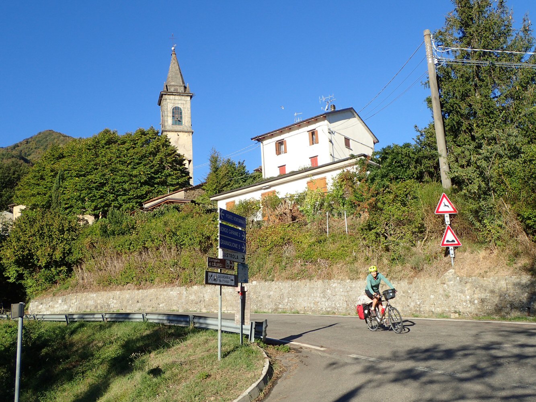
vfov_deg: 40.7
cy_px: 201
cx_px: 268
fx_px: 542
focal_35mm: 35
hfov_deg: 52.6
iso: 100
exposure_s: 1/640
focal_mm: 6.42
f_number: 3.5
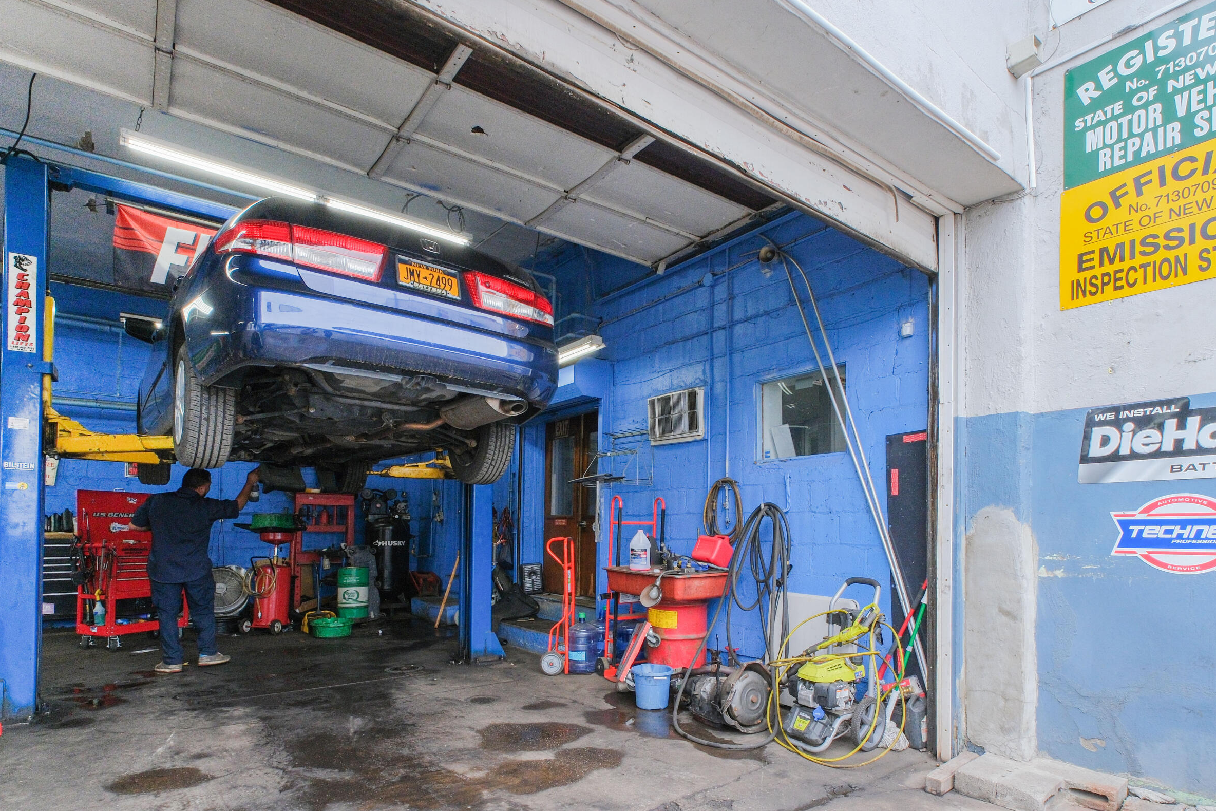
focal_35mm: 19
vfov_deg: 63.6
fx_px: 642
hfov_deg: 86.7
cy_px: 512
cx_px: 657
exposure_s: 1/60
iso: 1000
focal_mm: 10
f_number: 10
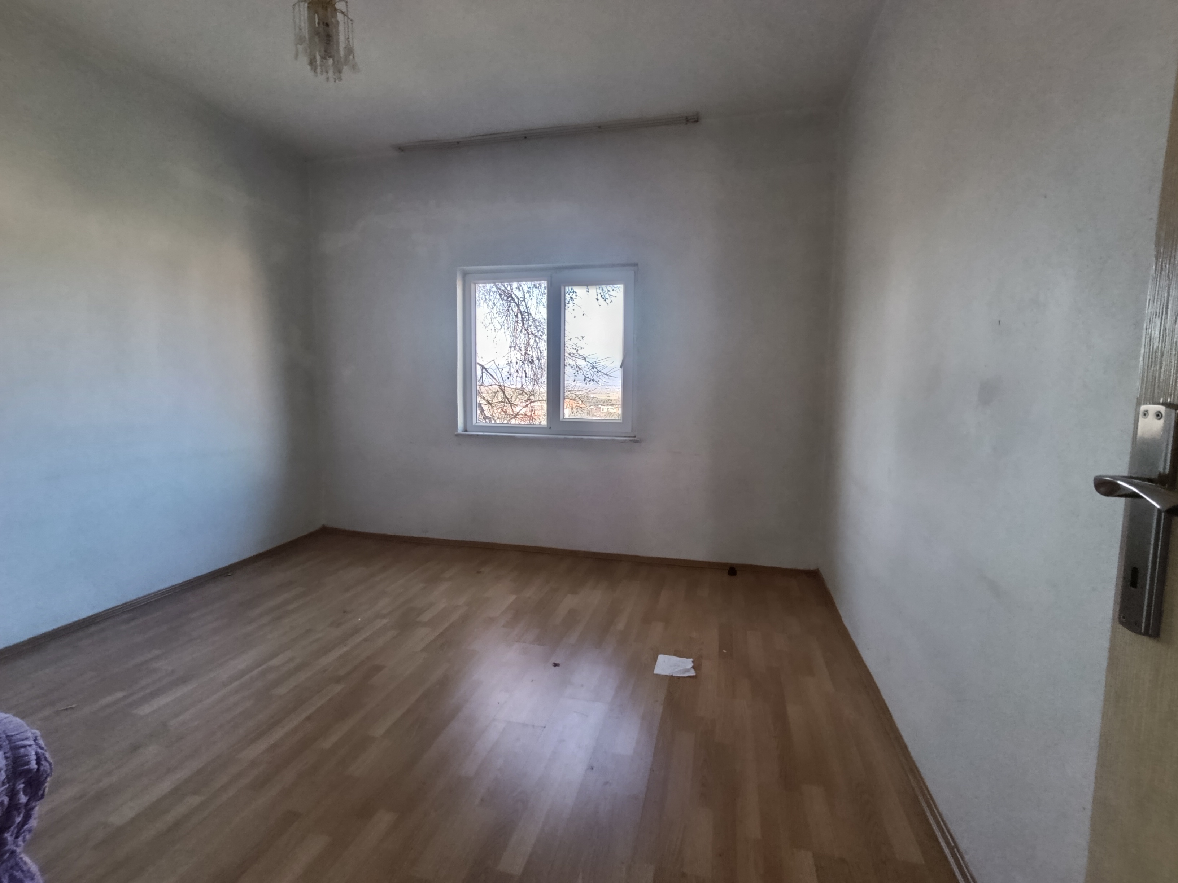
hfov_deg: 94.5
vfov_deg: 78.1
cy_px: 442
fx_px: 544
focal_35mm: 16
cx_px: 589
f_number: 2.2
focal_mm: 1.65
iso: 300
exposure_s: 1/100
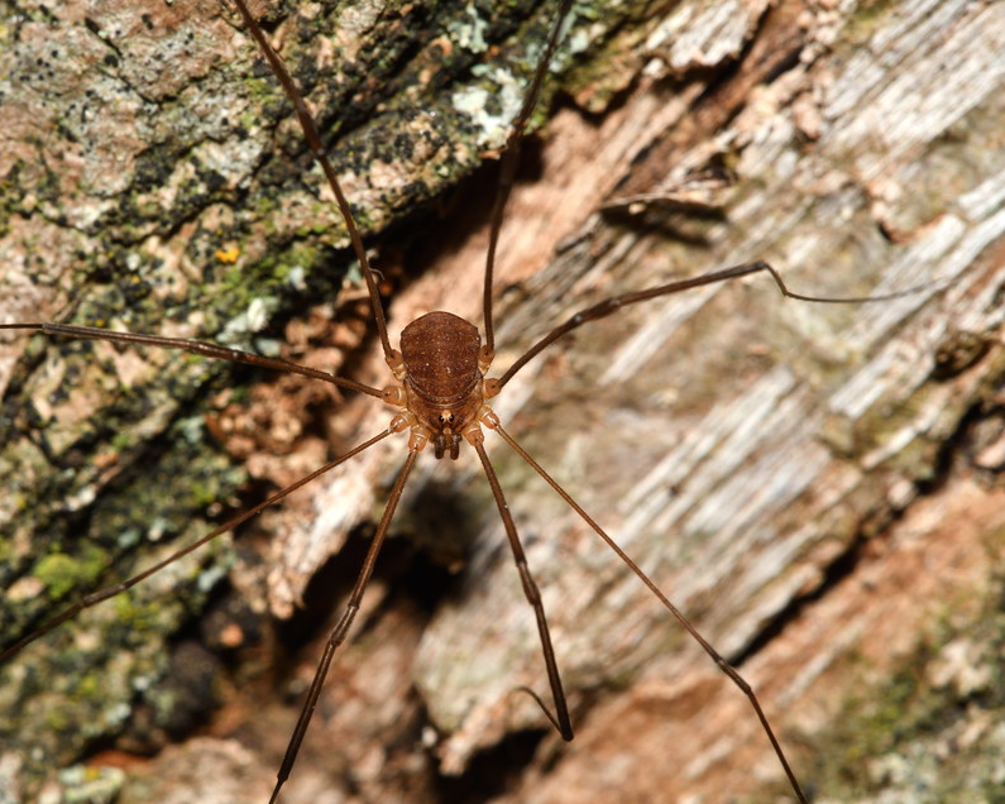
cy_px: 403
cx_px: 466
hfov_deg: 7.6
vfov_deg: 6.1
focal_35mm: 255
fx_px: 7585
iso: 400
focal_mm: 150
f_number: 11
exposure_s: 1/250
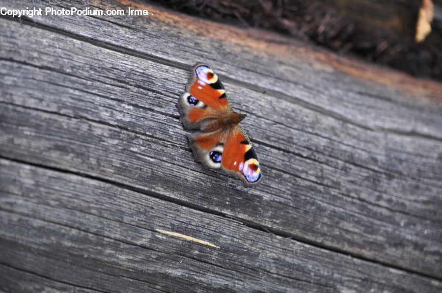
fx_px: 2758
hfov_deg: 9.2
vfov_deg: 6.1
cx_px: 221
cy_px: 146
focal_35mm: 225
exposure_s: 1/60
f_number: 6.3
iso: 250
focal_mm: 150
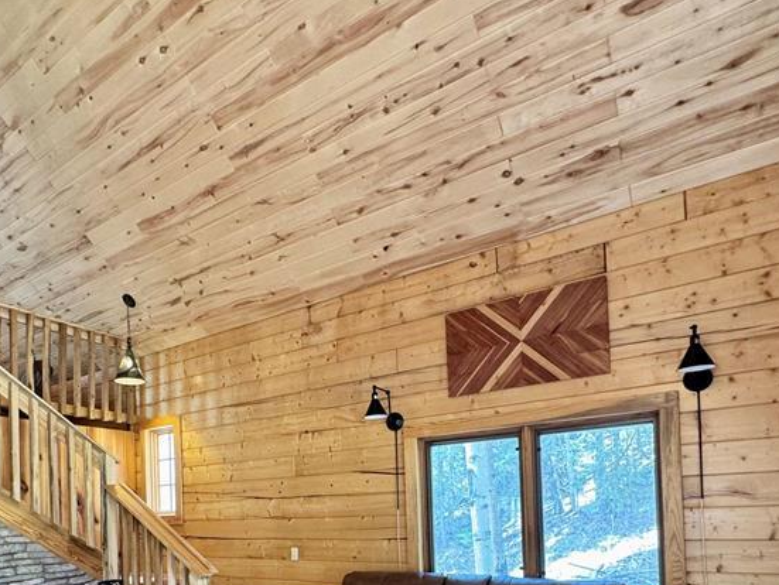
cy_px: 512
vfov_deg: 48.3
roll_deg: +1.2
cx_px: 300
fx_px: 585
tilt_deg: +0.1
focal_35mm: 26
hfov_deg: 66.4
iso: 320
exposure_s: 1/40
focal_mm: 2.22
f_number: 2.2
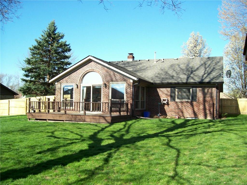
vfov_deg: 41.8
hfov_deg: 54.0
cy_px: 92
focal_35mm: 34
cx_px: 124
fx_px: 243
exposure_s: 1/620
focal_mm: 5.6
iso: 80
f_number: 2.7
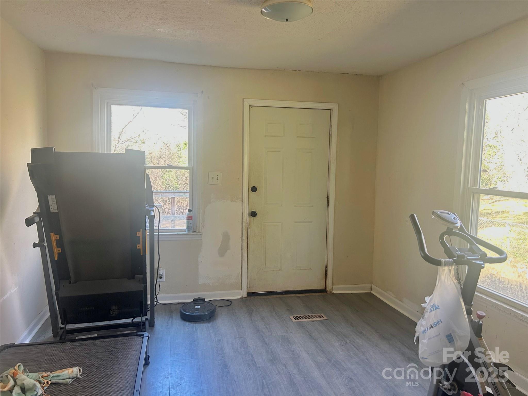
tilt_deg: -6.1
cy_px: 198
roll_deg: -1.1
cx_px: 264
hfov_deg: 67.3
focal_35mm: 26
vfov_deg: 53.1
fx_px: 397
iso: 125
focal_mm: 5.7
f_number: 1.5
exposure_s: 1/60
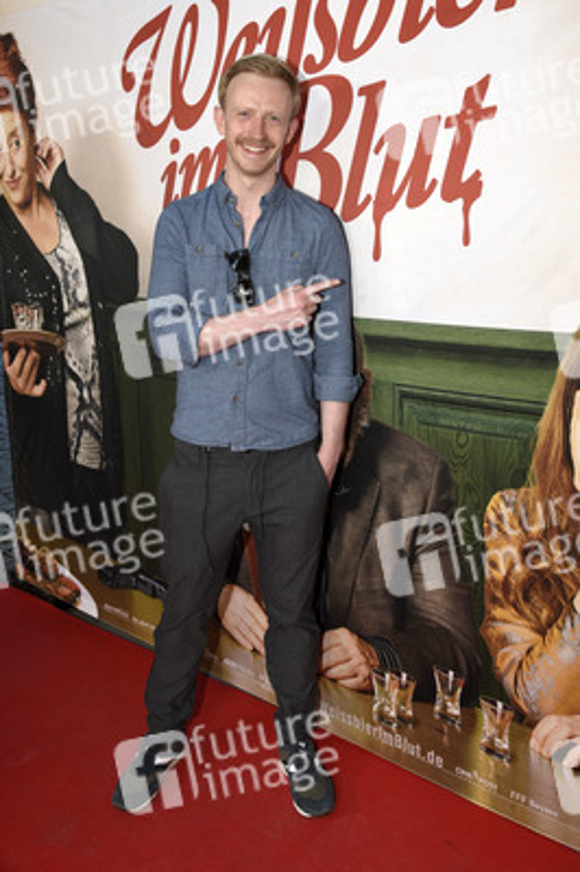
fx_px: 726
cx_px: 290
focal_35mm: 30
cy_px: 436
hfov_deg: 43.5
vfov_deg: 62.0
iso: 1000
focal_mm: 30
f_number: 6.3
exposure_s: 1/160
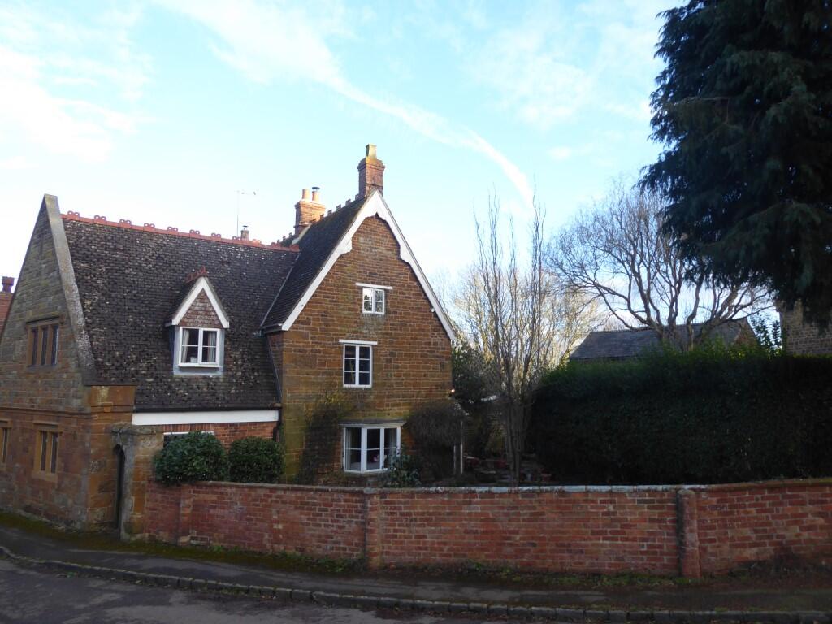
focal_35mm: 24
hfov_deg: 71.6
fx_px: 577
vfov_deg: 56.8
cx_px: 416
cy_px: 312
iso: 80
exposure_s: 1/100
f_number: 3.3
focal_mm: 4.3
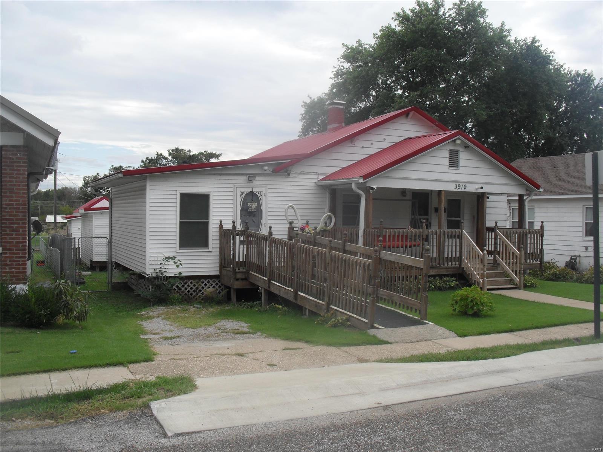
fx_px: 610
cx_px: 302
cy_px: 226
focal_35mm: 35
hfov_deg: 52.6
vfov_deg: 40.7
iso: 100
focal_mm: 6.3
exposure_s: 1/180
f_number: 8.4
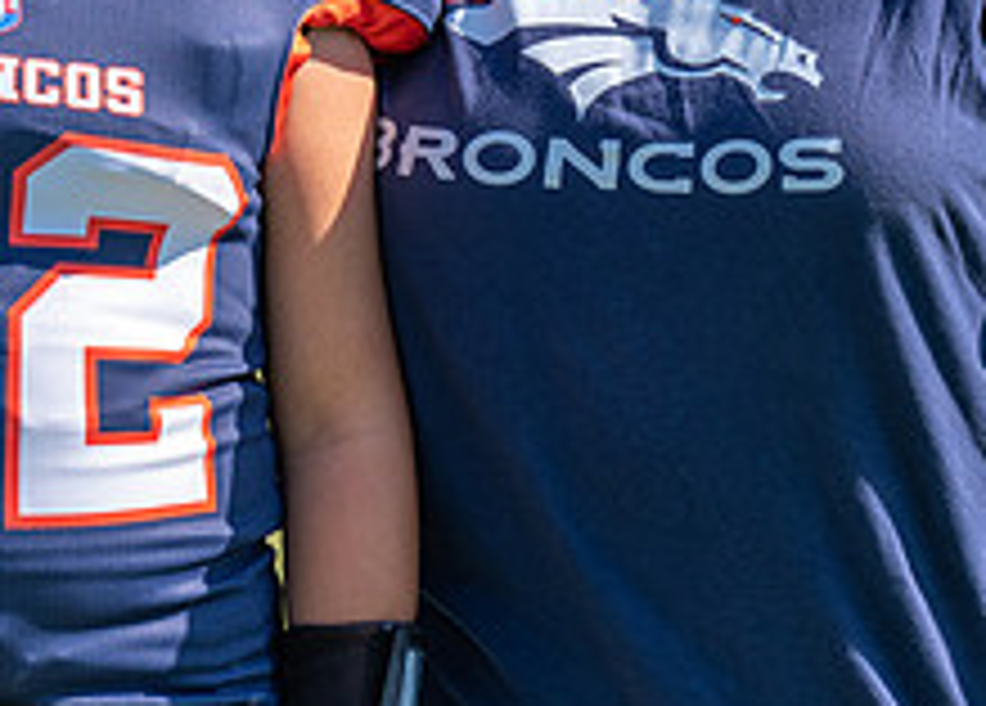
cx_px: 448
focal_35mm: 452
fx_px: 12673
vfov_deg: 3.2
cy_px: 9
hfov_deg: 4.5
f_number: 2.8
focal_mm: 144
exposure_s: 1/1250
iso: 100
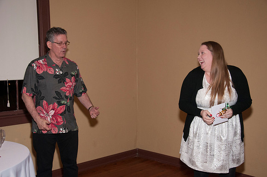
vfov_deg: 28.0
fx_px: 356
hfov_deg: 41.2
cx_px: 134
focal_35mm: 48
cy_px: 88
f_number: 5.6
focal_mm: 32
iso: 800
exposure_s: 1/80
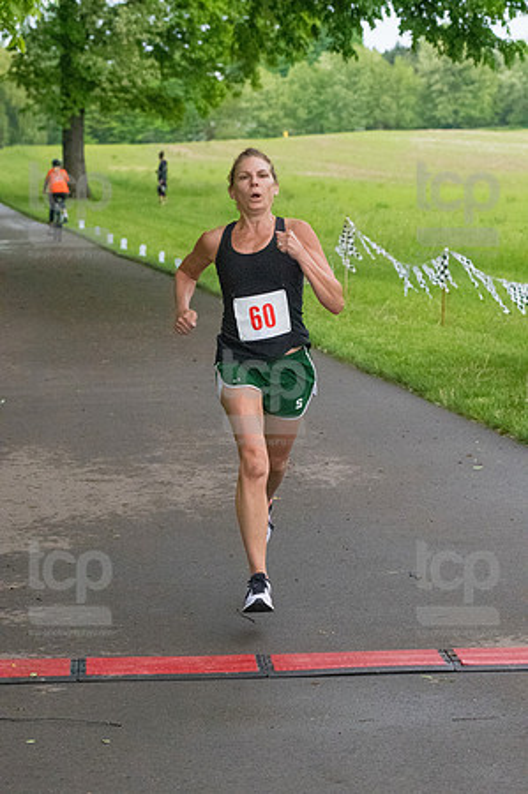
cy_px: 397
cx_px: 264
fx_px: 2977
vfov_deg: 15.2
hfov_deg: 10.1
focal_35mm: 135
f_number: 5.6
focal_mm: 90
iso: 6400
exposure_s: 1/1250
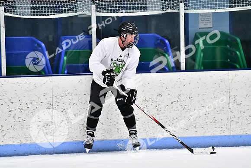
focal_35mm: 285
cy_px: 84
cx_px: 126
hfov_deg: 7.2
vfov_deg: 4.8
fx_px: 1987
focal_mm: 190
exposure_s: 1/1600
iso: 6400
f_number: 2.8
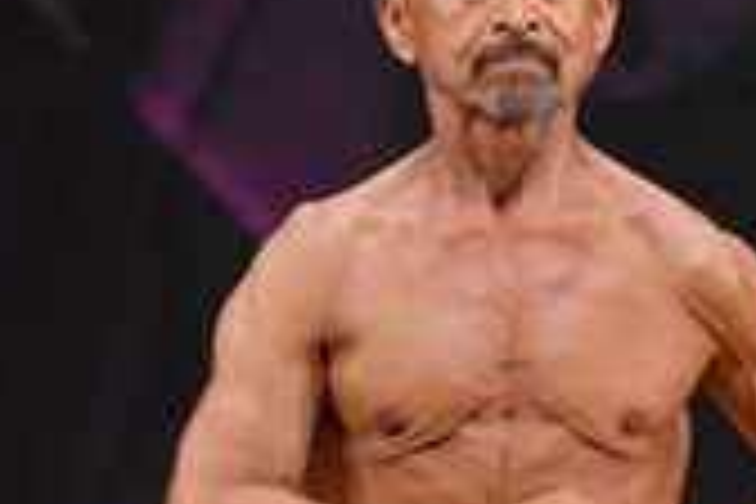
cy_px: 801
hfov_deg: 1.6
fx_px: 27592
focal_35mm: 1314
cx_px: 610
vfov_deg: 1.0
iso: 3200
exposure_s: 1/400
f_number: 5.6
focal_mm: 190
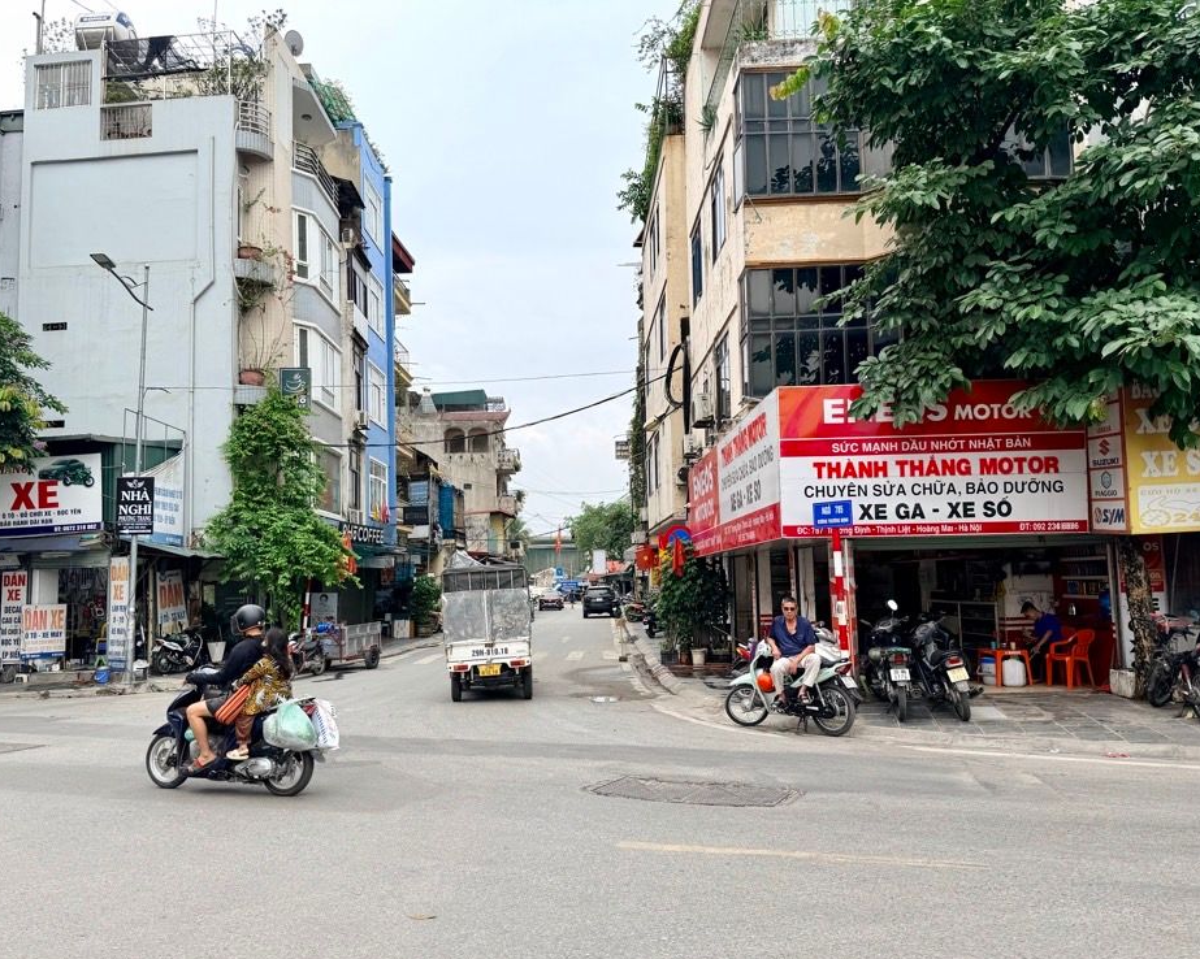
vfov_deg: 54.9
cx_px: 547
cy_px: 498
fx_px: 923
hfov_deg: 65.9
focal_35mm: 26
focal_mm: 6.76
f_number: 1.78
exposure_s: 1/2000
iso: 80
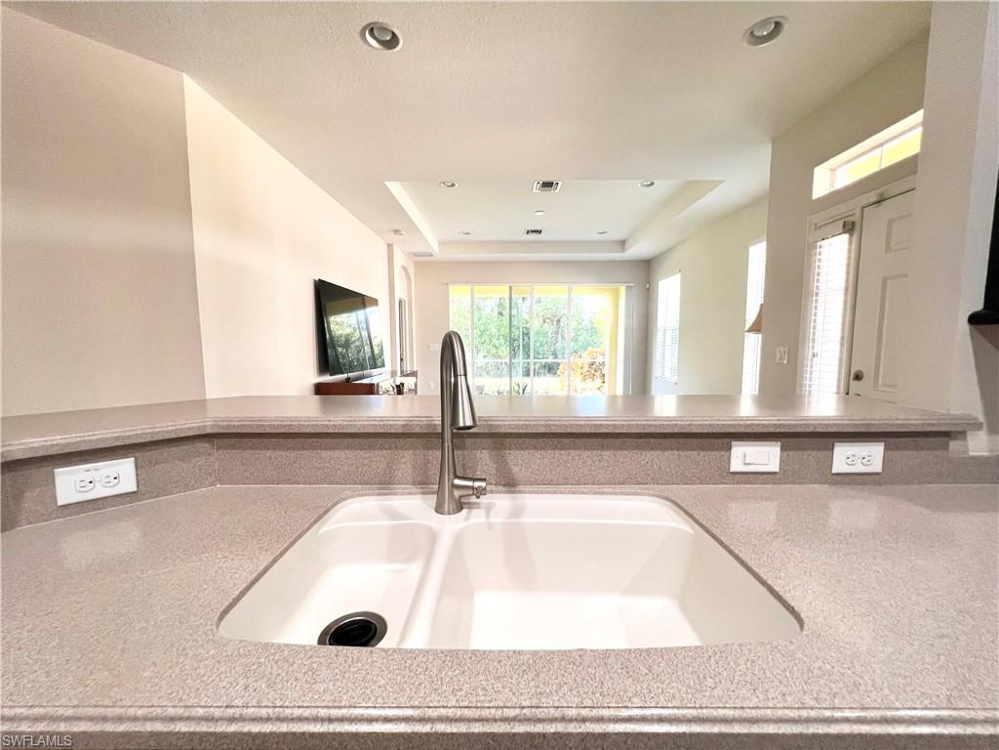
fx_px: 375
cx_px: 500
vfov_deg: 89.9
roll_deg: +0.2
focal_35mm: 13
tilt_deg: -5.3
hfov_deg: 106.2
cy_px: 375
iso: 200
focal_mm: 1.57
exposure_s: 1/120
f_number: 1.8
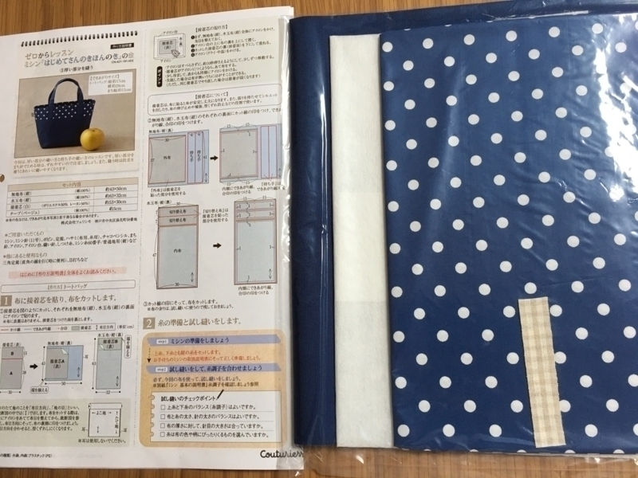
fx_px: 534
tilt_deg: -77.9
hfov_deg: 61.7
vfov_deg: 48.2
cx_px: 319
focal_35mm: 29
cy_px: 239
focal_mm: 4.15
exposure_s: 1/15
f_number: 2.2
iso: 25
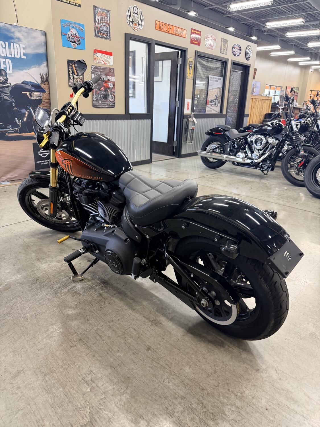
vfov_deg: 71.6
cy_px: 214
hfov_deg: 56.8
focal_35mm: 24
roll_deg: -2.7
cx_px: 160
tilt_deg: -19.0
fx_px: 296
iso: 200
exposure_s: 1/60
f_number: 1.78
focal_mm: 6.76
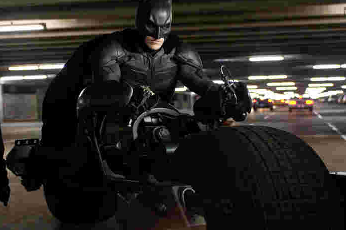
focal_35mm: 66
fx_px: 634
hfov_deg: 30.5
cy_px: 125
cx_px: 180
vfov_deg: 20.6
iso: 2500
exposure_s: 1/200
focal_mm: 48
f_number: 3.5
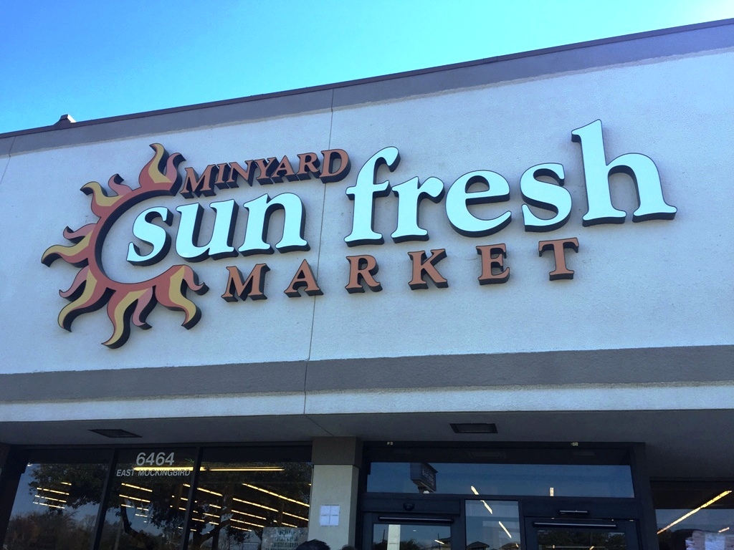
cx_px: 367
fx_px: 615
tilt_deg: +26.0
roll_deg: -3.5
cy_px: 275
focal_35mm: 29
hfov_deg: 61.7
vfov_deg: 48.2
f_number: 2.2
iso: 32
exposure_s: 1/824
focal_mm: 4.15
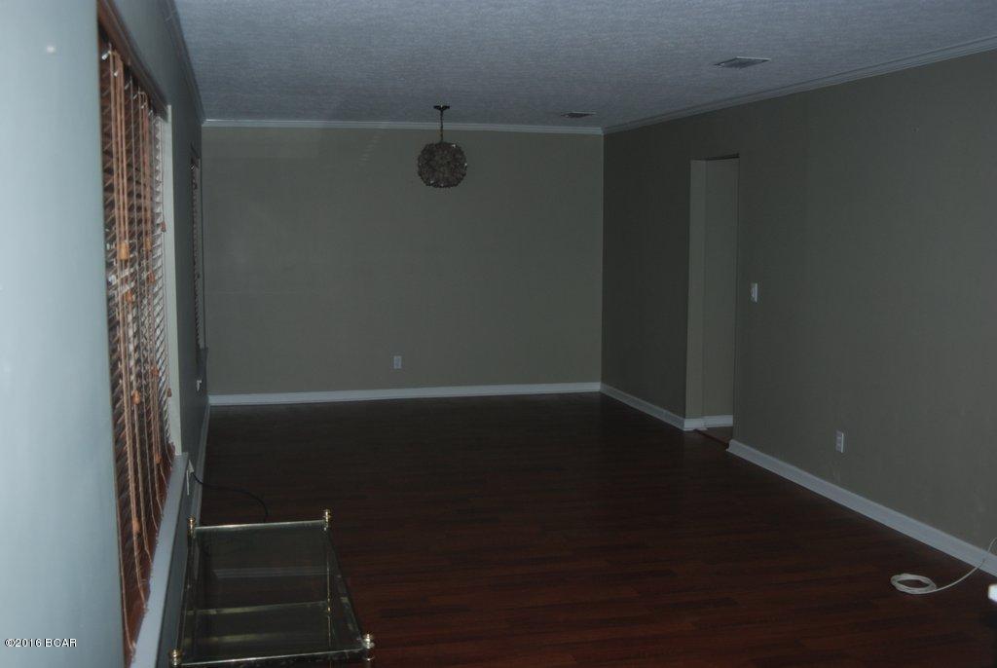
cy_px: 334
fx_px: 1040
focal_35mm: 38
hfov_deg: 51.2
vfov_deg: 35.6
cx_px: 498
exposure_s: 1/60
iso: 220
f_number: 3.3
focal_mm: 25
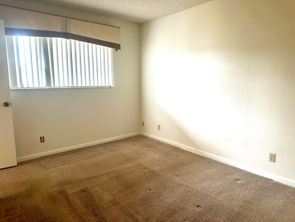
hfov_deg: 71.6
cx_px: 148
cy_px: 111
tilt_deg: -8.3
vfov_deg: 56.8
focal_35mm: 24
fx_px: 205
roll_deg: +0.4
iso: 160
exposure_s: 1/60
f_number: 1.78
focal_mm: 6.86
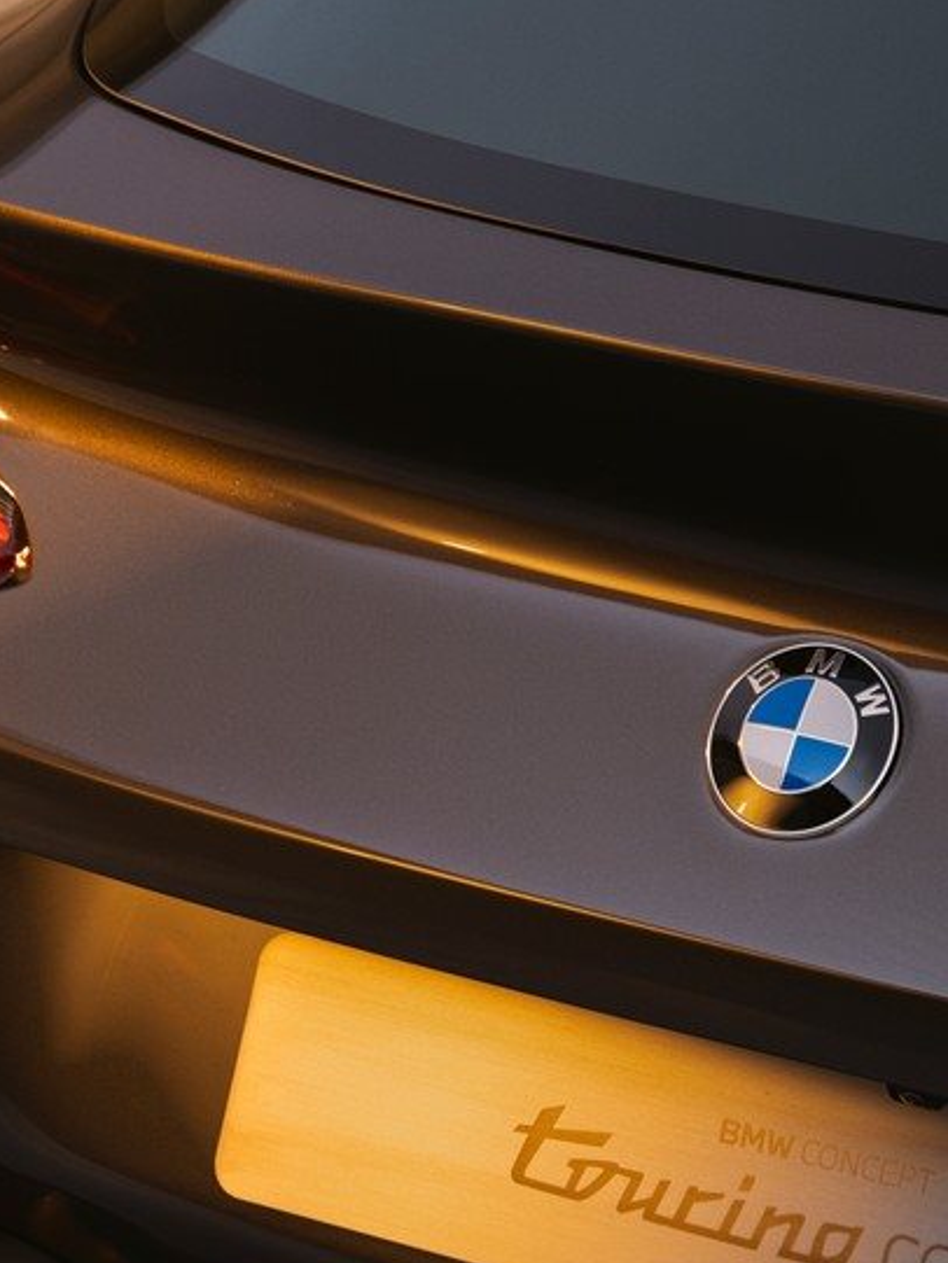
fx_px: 7045
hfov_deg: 7.7
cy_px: 572
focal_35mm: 193
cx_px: 248
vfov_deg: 10.2
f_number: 7.1
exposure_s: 1/50
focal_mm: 110
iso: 400
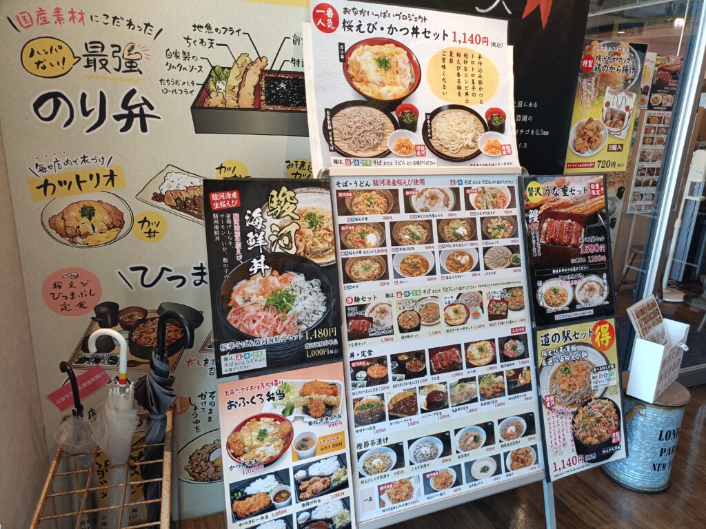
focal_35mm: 25
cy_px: 264
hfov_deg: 69.4
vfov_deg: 54.9
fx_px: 510
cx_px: 353
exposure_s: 1/60
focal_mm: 4.7
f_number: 1.7
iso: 160
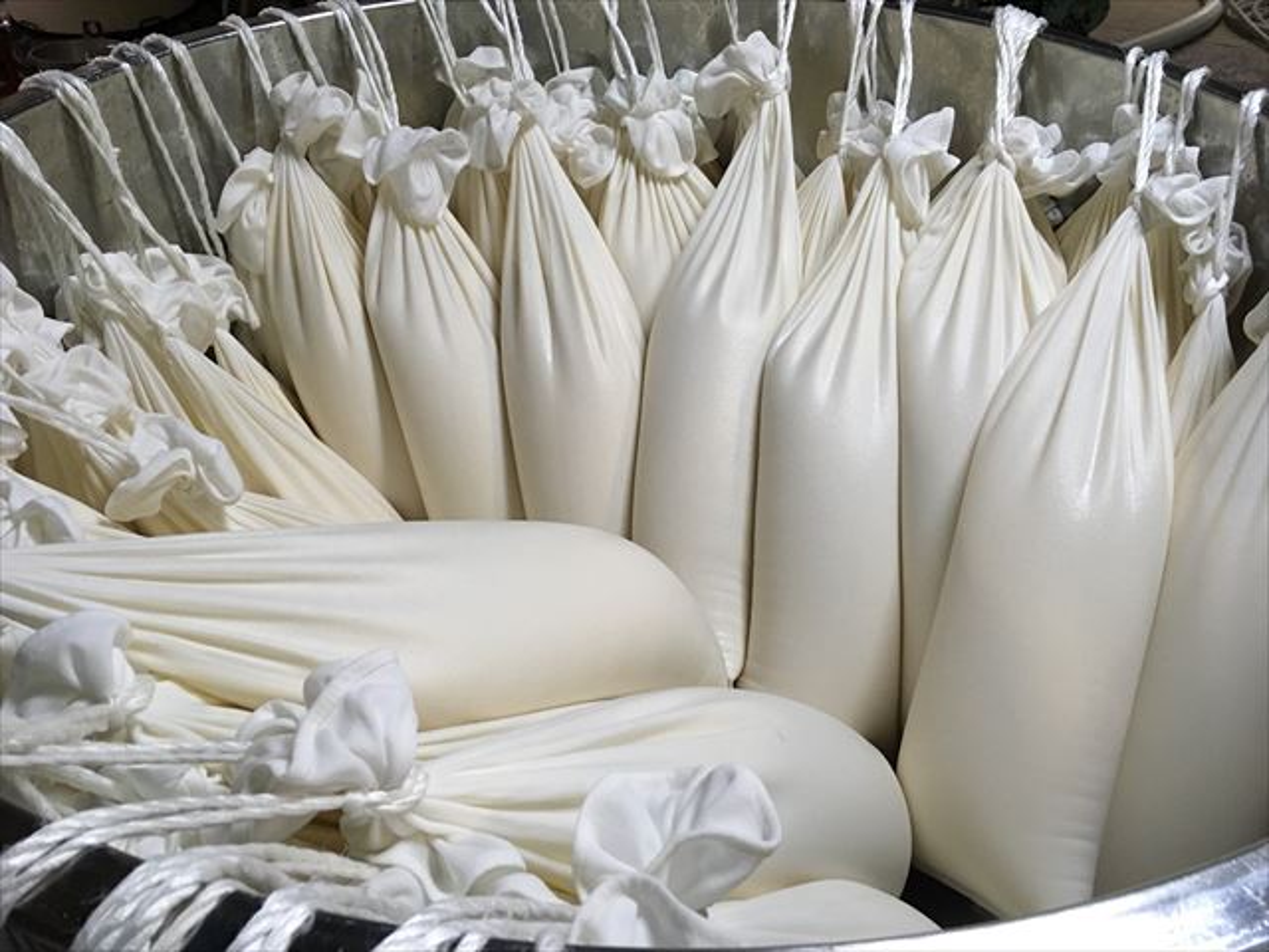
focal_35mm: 29
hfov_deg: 61.7
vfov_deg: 48.2
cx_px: 634
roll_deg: +0.1
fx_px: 1063
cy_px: 476
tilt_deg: -38.5
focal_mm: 4.15
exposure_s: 1/30
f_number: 2.2
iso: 100
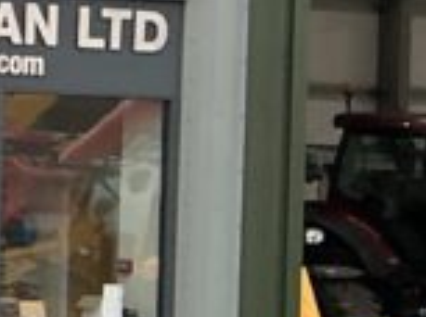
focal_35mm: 188
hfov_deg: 8.3
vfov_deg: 7.9
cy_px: 167
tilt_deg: +1.5
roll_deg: -2.2
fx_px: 2308
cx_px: -988
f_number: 1.8
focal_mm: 3
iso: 20
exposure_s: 1/185
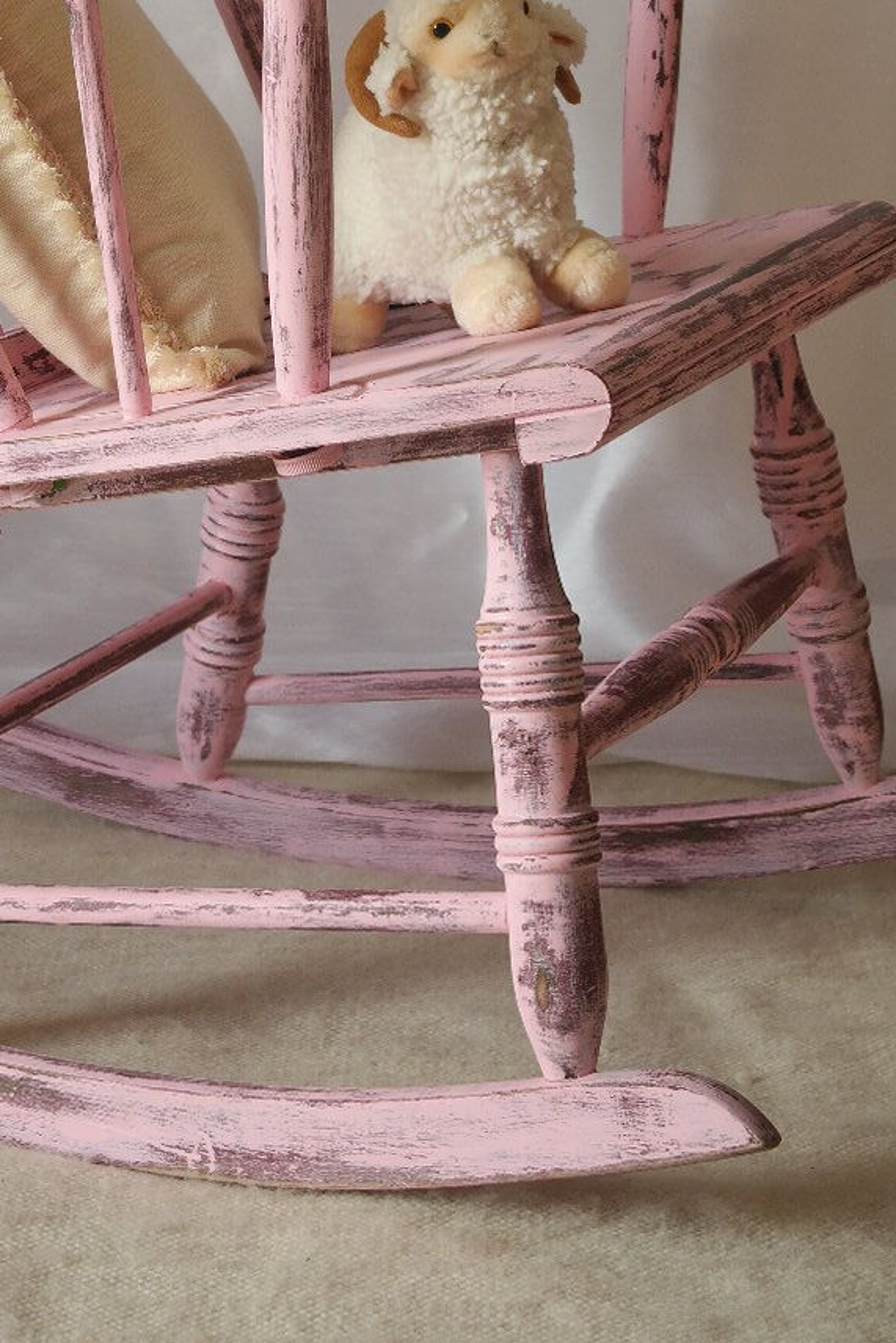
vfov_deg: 18.7
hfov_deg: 12.7
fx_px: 3993
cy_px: 47
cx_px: 176
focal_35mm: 107
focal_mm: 35
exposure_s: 1/30
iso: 200
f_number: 9
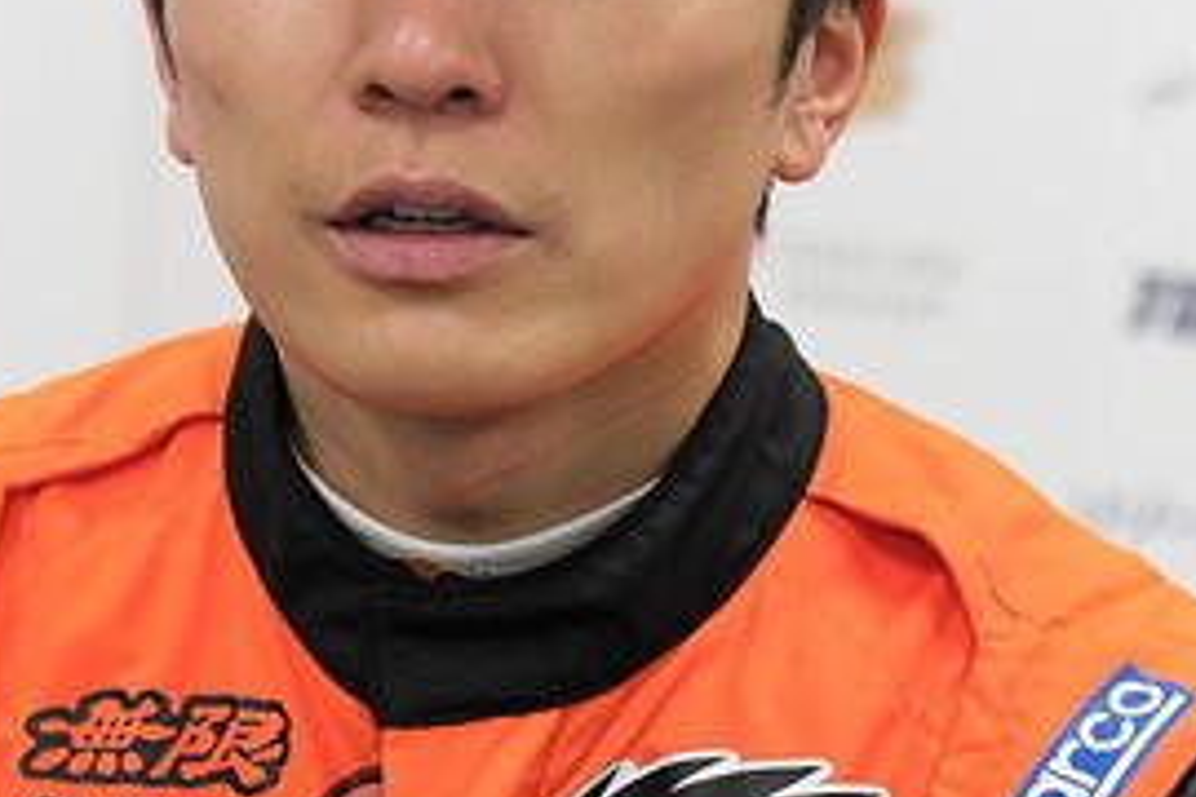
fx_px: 6312
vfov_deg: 7.2
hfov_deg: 10.8
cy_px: 275
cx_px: 492
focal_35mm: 190
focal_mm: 63.4
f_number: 2.8
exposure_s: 1/180
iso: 500
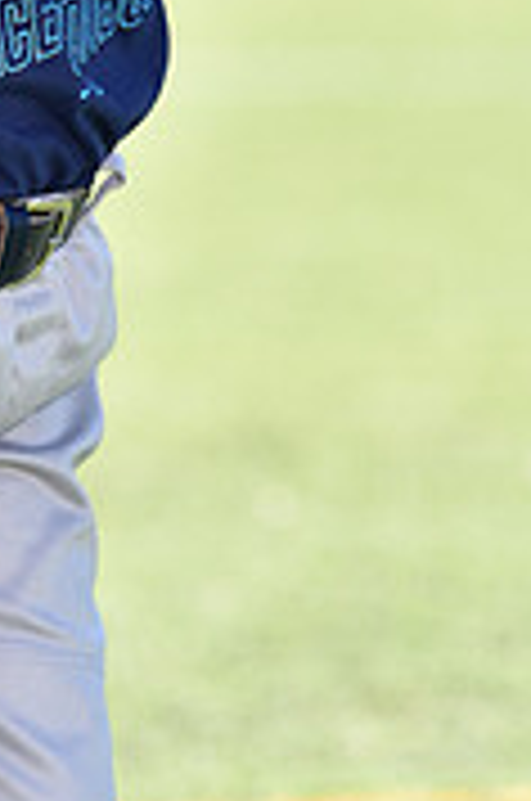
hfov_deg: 2.3
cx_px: -137
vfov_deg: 3.4
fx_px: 13415
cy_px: -315
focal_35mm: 604
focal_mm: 185
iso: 80
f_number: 5
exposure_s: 1/160
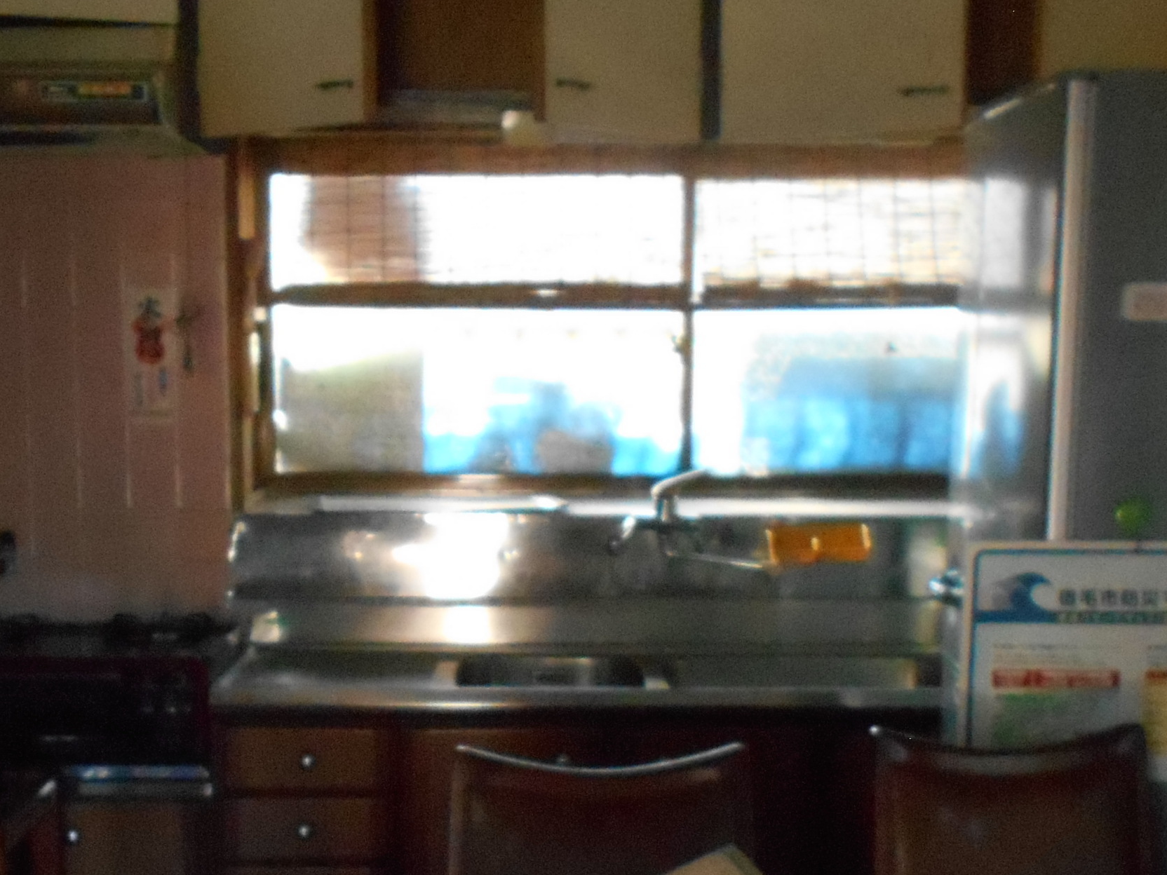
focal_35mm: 57
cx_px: 471
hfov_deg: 33.7
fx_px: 1922
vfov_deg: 25.4
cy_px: 627
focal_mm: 4.6
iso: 800
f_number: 3.2
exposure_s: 1/60
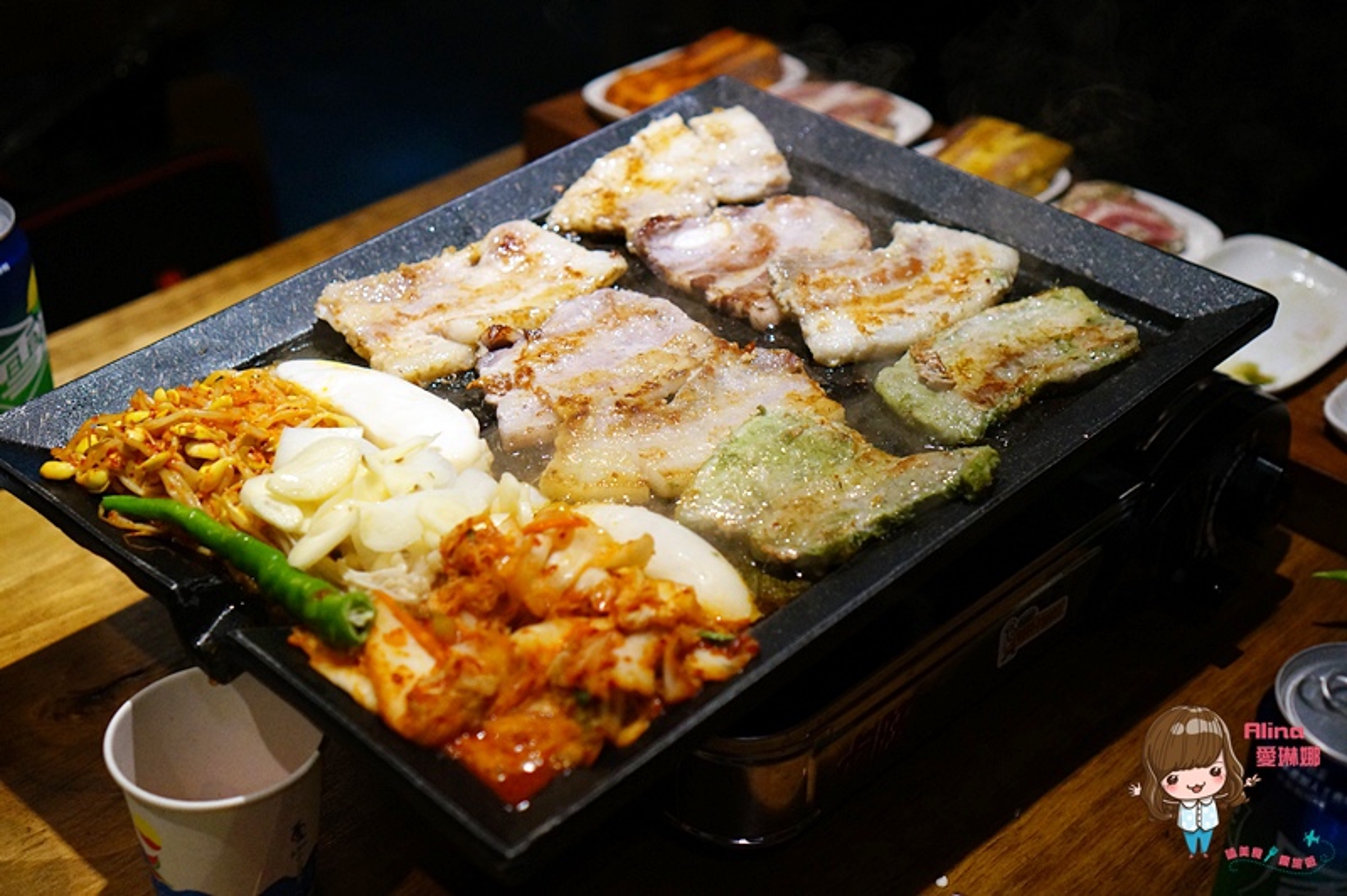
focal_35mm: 52
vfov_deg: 25.7
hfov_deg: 37.9
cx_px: 674
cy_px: 448
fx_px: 1963
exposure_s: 1/250
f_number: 2.8
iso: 1600
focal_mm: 35
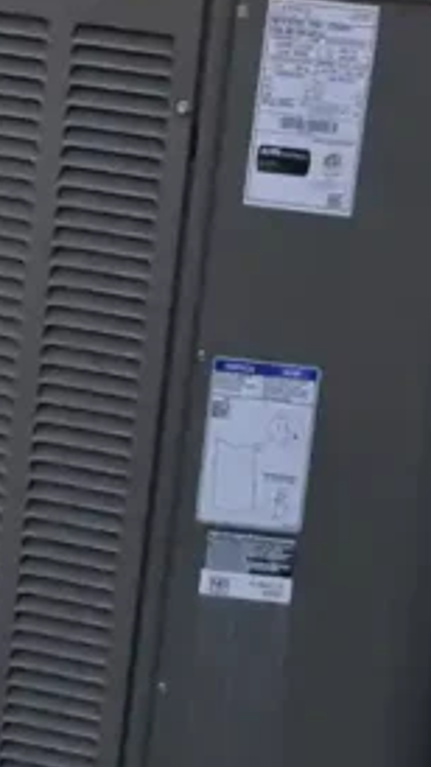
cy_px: 423
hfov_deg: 6.7
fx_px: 3578
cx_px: -411
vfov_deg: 12.2
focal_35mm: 176
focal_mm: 30
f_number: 5.6
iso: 320
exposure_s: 1/125
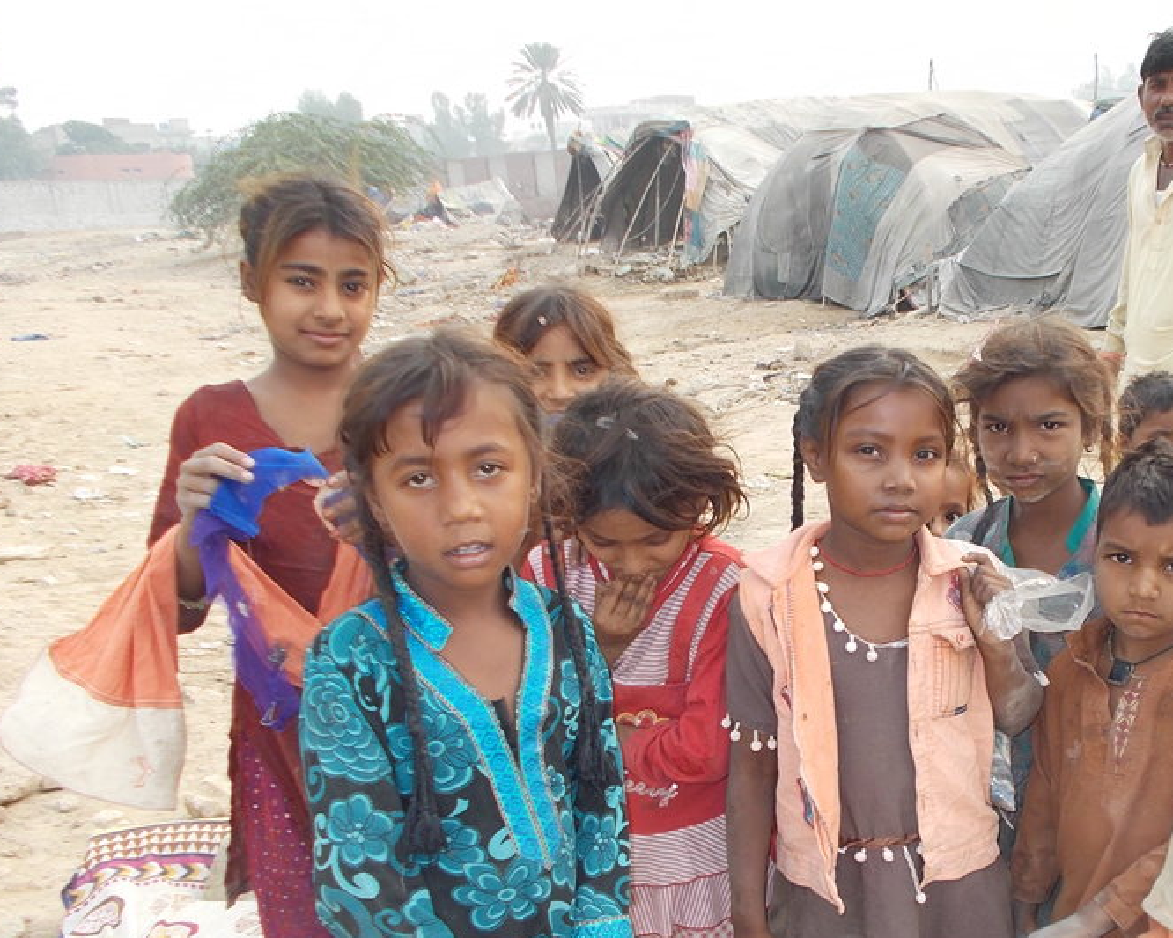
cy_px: 591
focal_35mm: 39
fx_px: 1354
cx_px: 875
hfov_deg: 45.3
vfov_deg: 38.0
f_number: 3.2
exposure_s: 1/160
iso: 80
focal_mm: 4.6
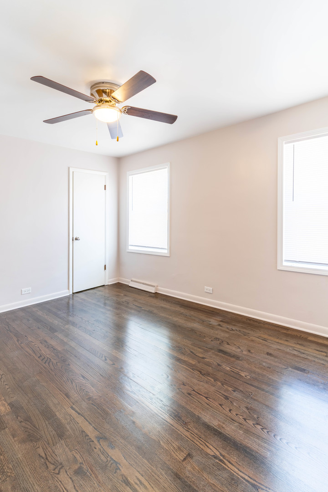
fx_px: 232
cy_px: 246
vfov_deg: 93.3
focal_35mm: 17
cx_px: 164
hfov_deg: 70.4
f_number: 8
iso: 160
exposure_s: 1/30
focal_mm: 17
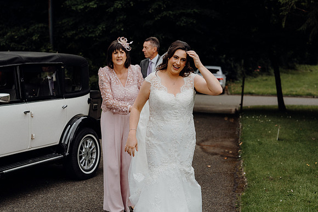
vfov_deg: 20.3
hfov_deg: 30.1
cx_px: 159
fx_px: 592
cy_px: 106
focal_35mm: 67
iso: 250
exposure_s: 1/200
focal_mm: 67
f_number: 3.5
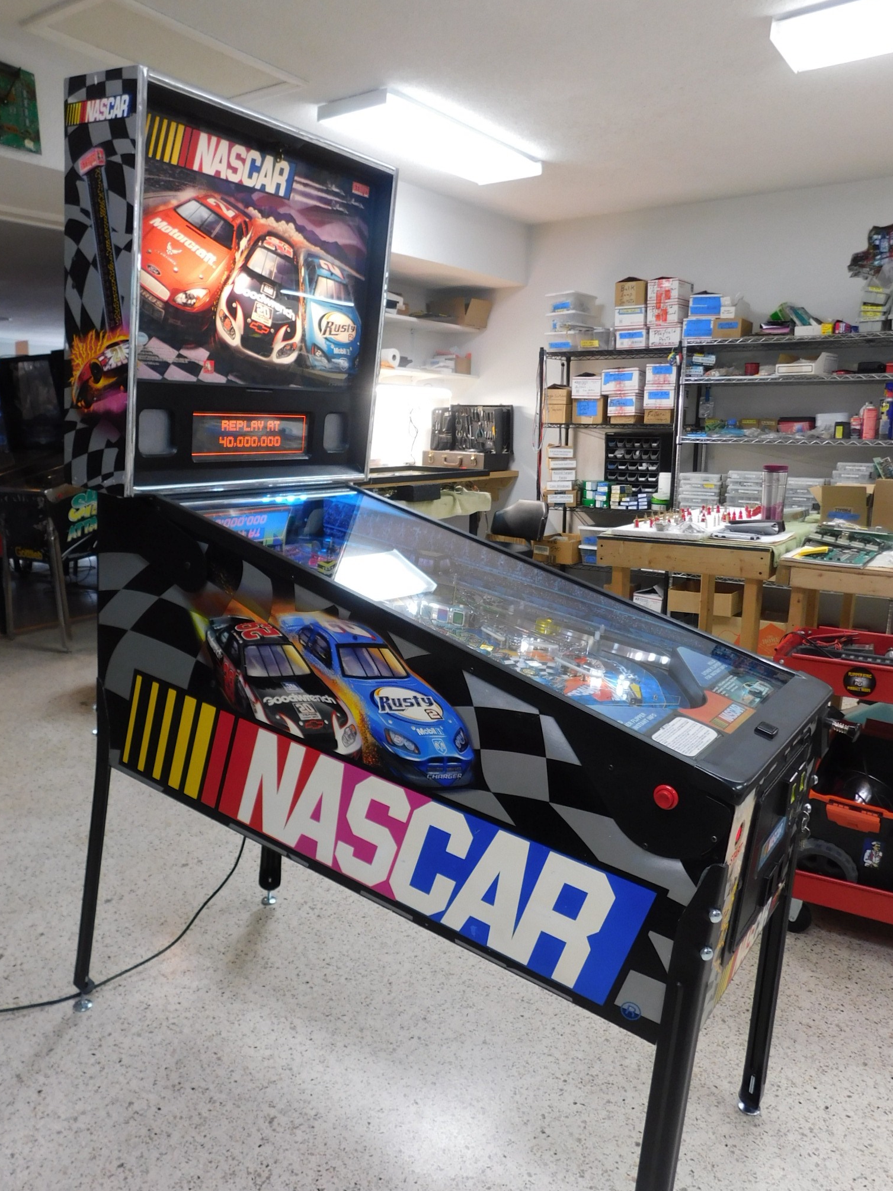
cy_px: 612
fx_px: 894
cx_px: 414
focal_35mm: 26
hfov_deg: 53.0
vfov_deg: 67.3
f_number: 3
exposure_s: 1/30
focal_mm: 4
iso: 140
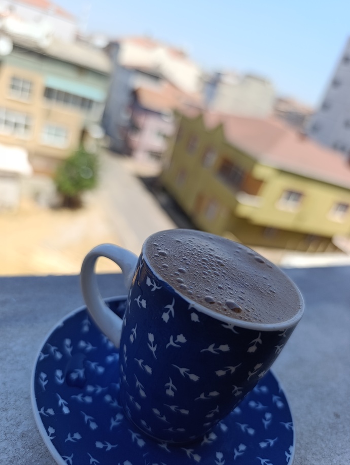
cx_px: 175
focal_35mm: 23
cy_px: 232
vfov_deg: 73.8
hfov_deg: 59.0
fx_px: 309
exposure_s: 1/305
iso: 50
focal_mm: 6.14
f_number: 1.6
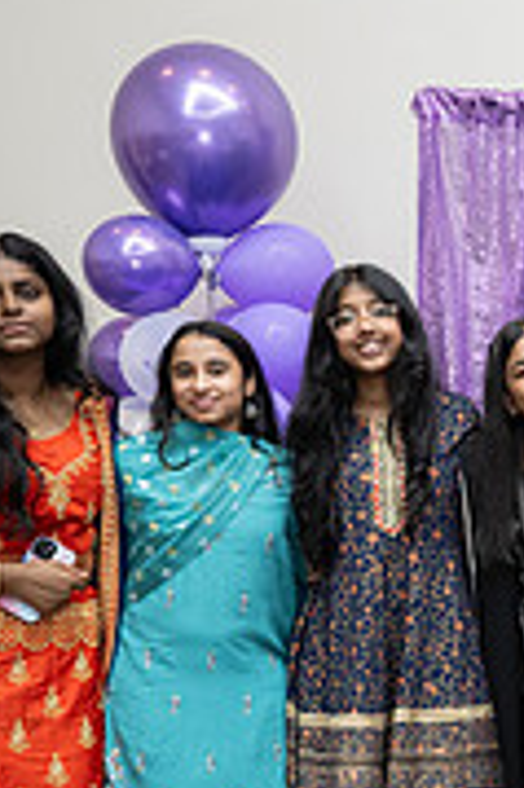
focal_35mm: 98
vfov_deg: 20.5
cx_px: 1070
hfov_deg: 12.2
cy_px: 680
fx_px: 2144
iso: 800
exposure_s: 1/160
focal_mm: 29.5
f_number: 3.5
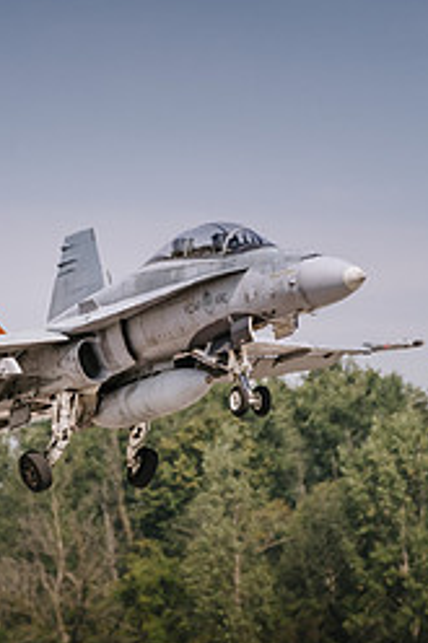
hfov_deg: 1.0
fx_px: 25321
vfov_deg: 1.5
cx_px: 120
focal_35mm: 1418
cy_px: 318
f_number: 5.6
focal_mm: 500
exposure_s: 1/2500
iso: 400
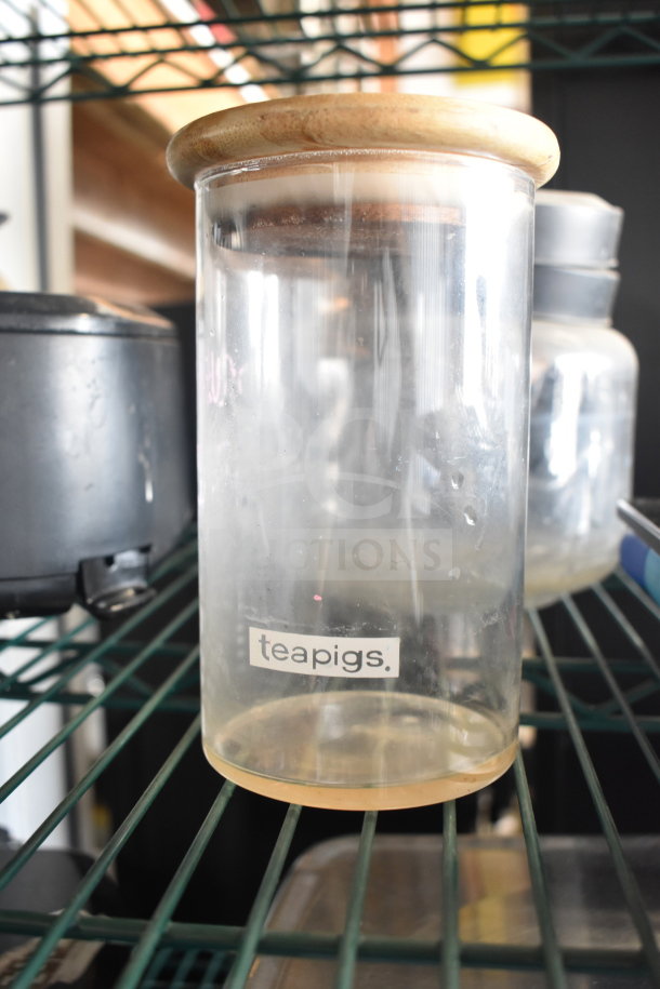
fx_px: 990
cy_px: 494
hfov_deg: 36.9
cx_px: 330
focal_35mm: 36
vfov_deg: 53.1
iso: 1250
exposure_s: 1/40
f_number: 3.8
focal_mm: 24
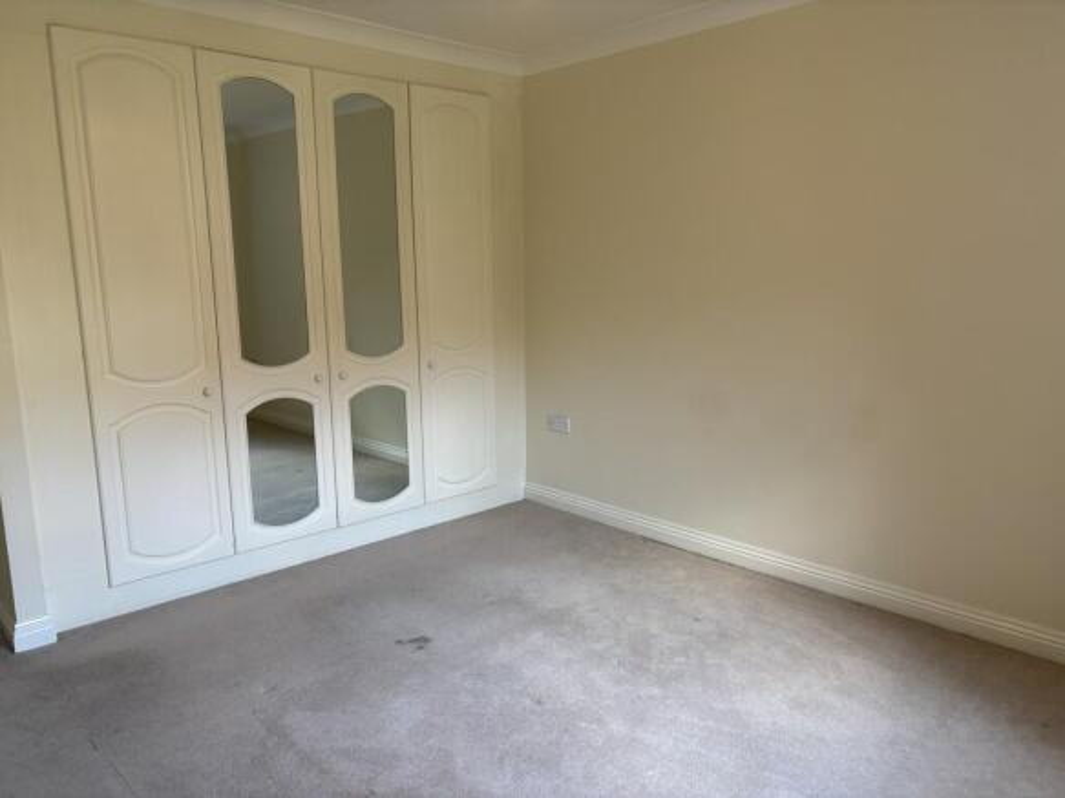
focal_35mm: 26
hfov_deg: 67.3
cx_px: 532
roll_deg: +0.8
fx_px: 800
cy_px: 399
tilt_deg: -10.6
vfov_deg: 53.0
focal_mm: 5.96
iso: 125
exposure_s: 1/111
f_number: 1.6
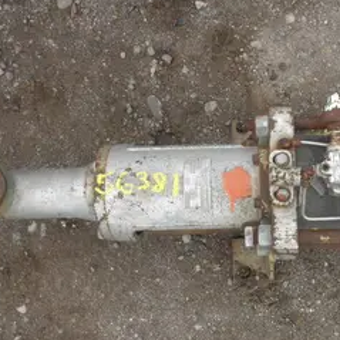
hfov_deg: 26.4
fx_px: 722
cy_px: 164
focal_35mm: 65
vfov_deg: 26.5
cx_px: 218
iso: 64
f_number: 3.4
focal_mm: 7.9
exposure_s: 1/320
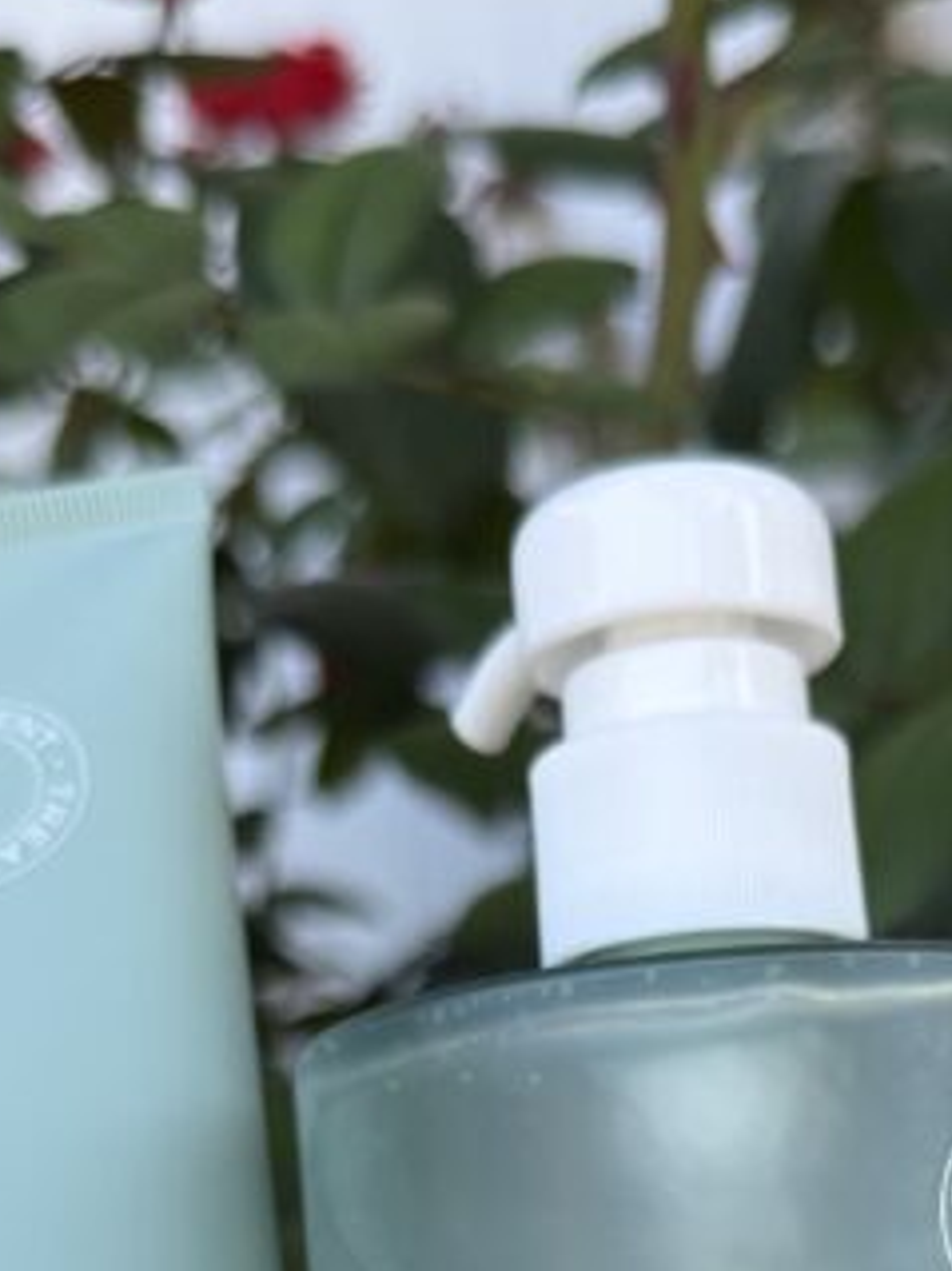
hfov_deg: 19.0
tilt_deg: -19.2
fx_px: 2825
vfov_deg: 23.4
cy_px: 1478
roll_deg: +4.5
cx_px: 701
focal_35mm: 77
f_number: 1.78
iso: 64
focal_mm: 6.76
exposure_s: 1/284
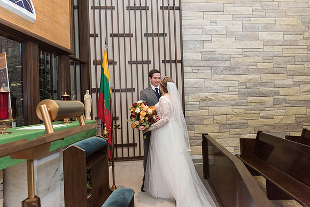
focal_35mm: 24
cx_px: 155
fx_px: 207
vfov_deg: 53.2
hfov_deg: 73.7
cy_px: 104
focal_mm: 24
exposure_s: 1/160
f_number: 4.5
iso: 1250
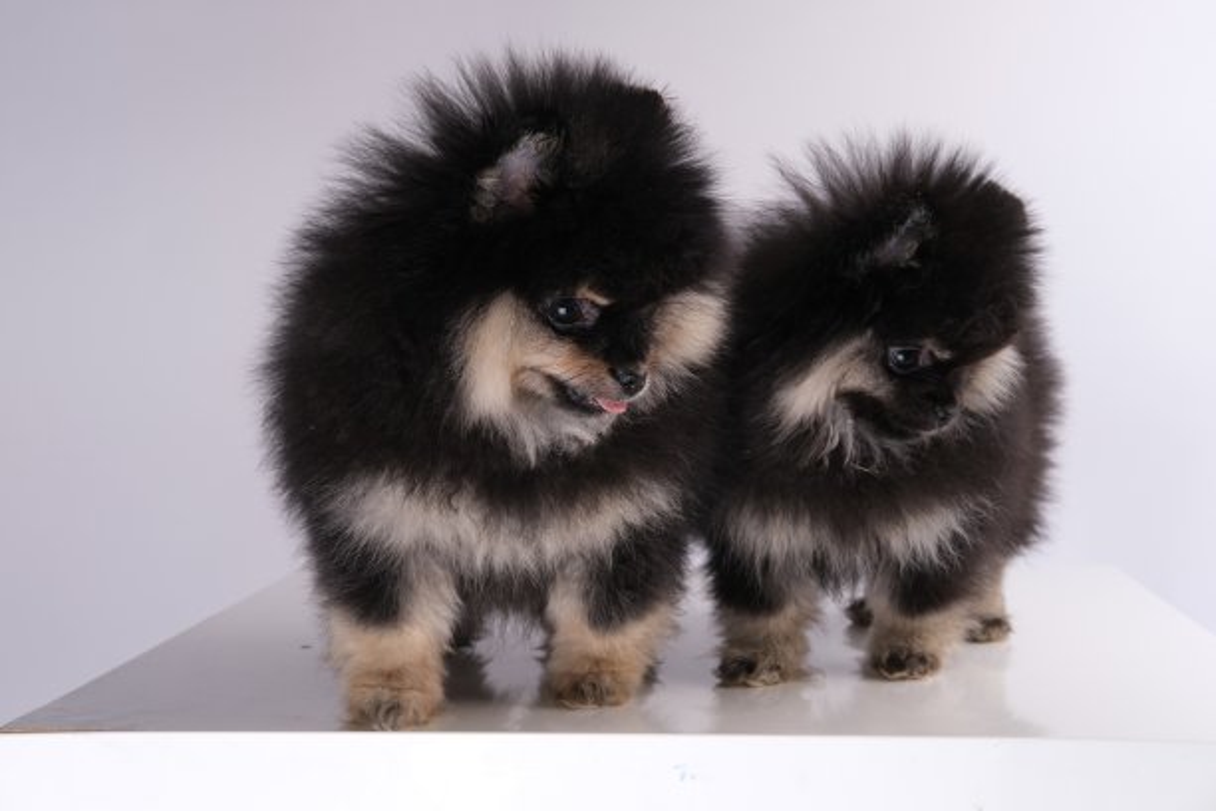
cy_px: 406
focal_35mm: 53
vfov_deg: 25.5
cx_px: 608
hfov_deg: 37.5
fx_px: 1790
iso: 160
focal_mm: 35
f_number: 10
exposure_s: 1/125
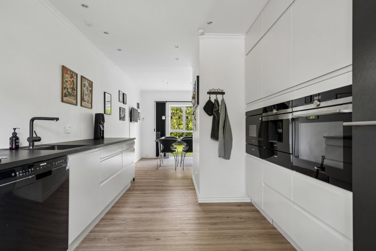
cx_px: 188
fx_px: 188
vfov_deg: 67.4
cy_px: 126
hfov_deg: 90.0
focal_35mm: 18
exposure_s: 1/160
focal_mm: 18
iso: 400
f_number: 4
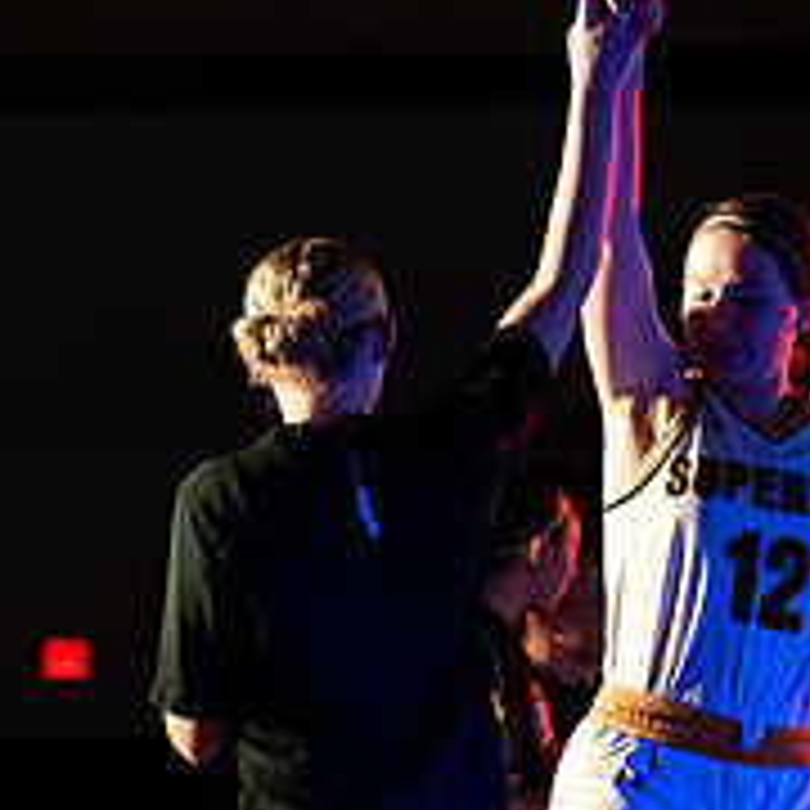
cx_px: 968
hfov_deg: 7.7
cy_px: 781
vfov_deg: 7.7
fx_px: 5957
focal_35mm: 225
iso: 3200
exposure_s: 1/100
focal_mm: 82
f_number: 2.8
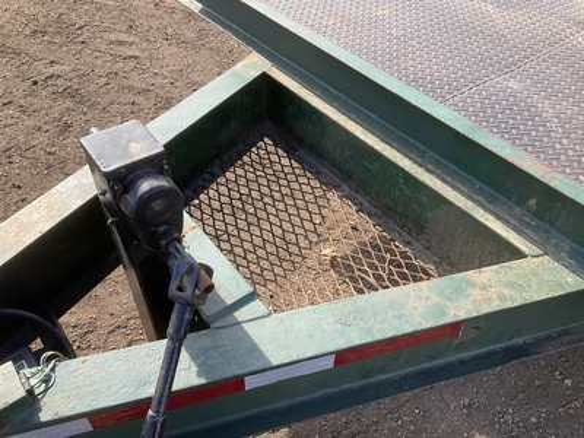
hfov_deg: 61.7
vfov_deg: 48.2
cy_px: 219
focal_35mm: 29
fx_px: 489
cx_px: 292
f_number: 1.8
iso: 25
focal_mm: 3
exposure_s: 1/380
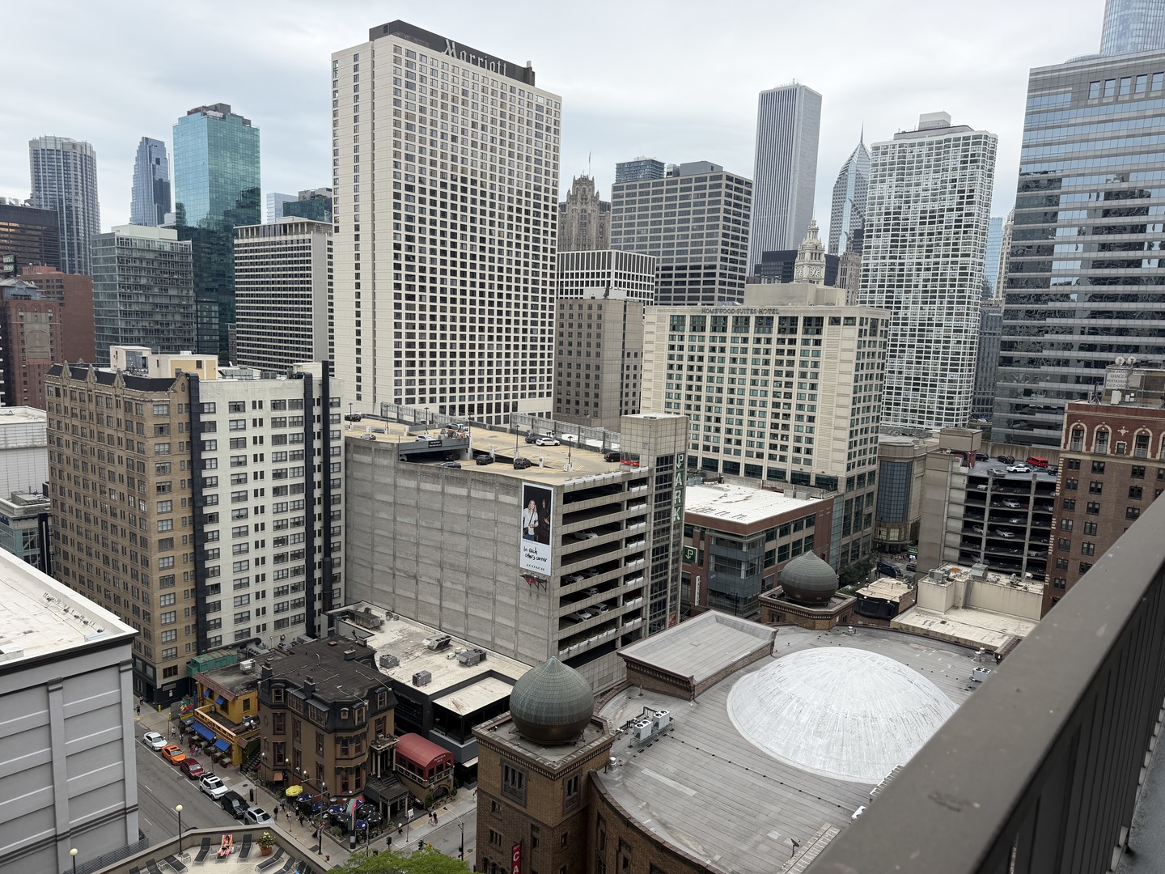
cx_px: 582
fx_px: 808
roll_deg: -1.9
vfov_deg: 56.8
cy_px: 437
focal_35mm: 24
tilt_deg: -7.9
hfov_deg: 71.6
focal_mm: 6.76
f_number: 1.78
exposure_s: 1/2611
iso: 100
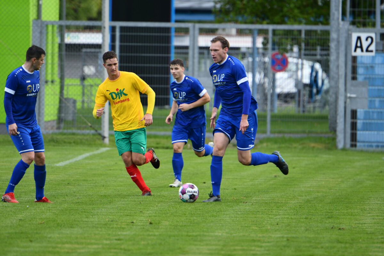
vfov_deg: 2.3
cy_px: 128
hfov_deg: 3.4
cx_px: 192
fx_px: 6399
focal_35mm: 600
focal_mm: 400
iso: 560
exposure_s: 1/1000
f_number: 5.6
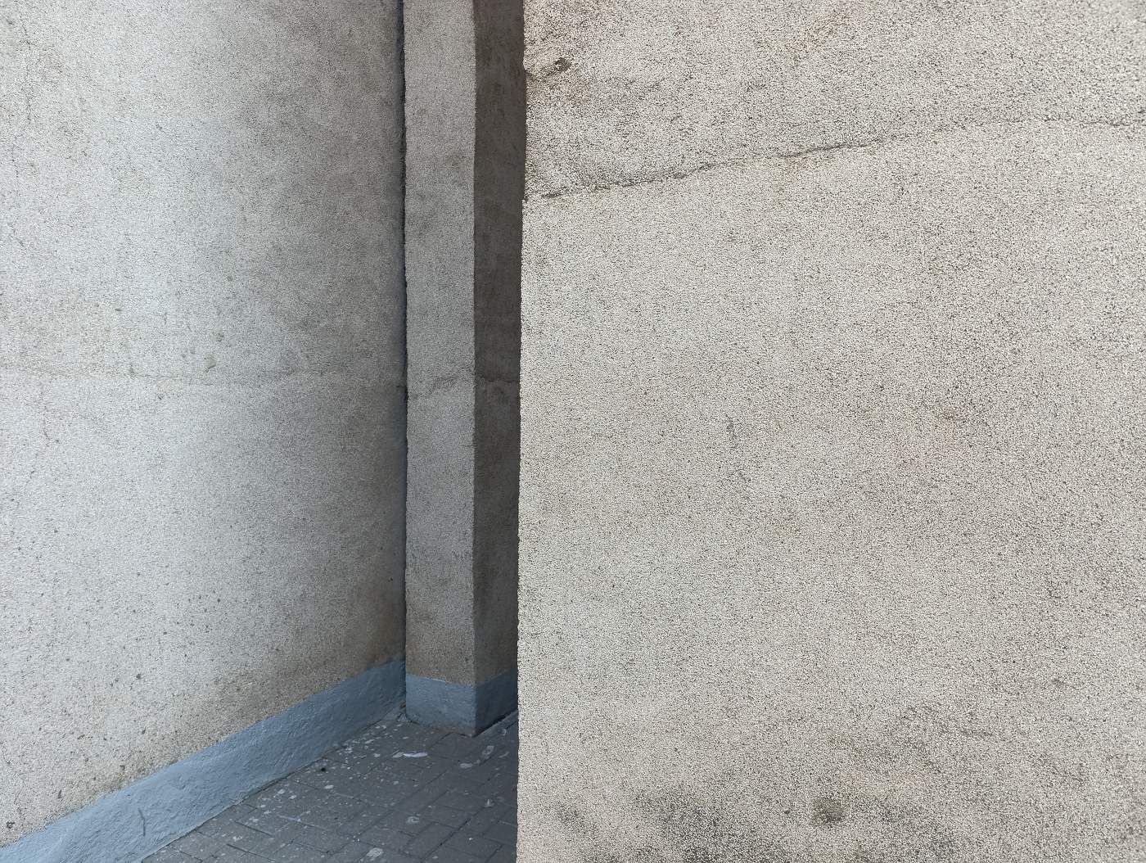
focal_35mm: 23
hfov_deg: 73.8
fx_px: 762
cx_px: 573
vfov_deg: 59.0
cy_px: 432
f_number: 1.6
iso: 80
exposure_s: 1/100
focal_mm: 6.14
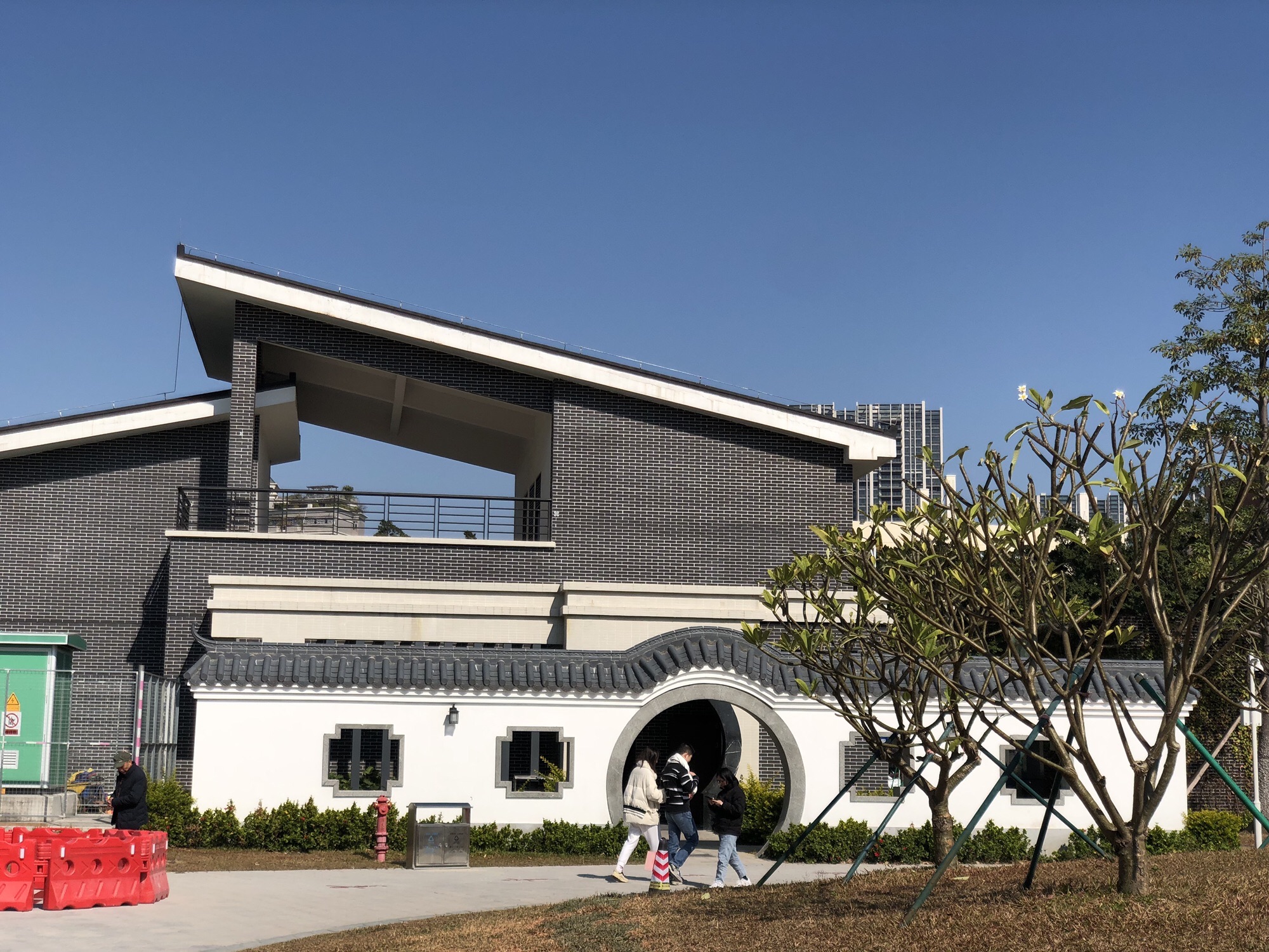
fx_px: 1906
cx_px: 634
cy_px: 476
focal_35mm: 52
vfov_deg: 28.0
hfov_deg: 36.8
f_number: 2.4
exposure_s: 1/1779
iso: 16
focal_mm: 6
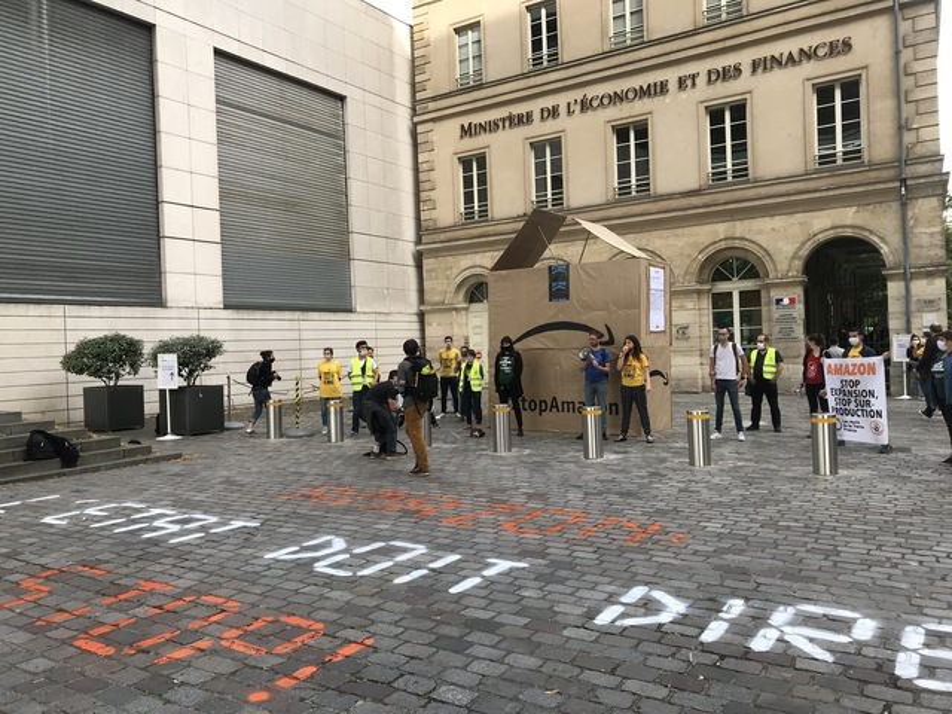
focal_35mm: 28
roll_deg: +3.0
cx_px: 476
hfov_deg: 63.4
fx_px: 770
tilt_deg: -0.3
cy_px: 357
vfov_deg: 49.7
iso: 20
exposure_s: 1/484
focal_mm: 3.99
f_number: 1.8
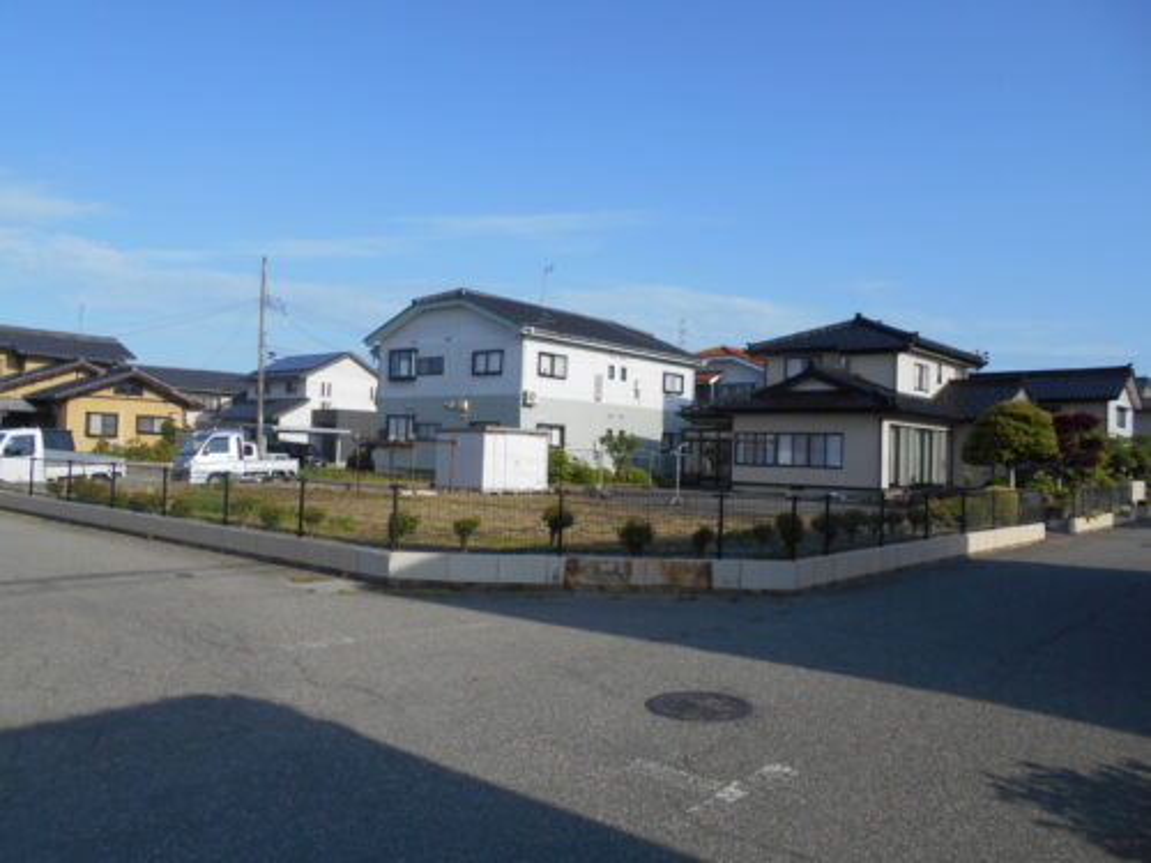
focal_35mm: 26
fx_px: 865
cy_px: 432
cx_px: 576
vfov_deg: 53.1
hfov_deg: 67.3
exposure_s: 1/1000
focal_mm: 4.6
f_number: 3.2
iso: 80
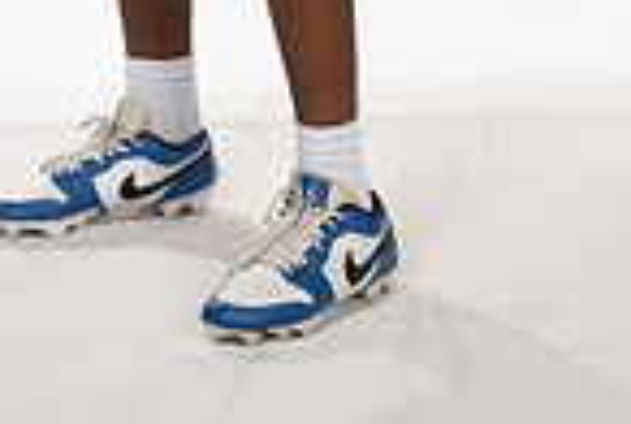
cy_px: -532
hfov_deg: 12.1
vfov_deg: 7.7
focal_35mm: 169
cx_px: 190
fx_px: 2968
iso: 800
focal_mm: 55
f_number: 7.1
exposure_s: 1/320
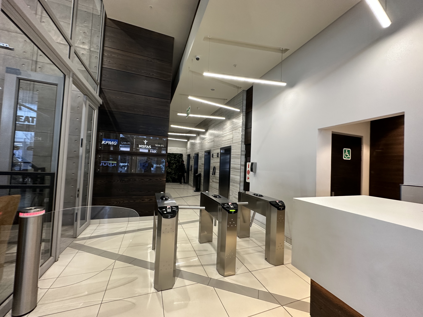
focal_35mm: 14
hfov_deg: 102.1
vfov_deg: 85.7
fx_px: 171
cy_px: 158
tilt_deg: +2.1
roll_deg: -1.7
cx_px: 212
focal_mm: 2.22
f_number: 2.2
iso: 160
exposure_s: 1/50
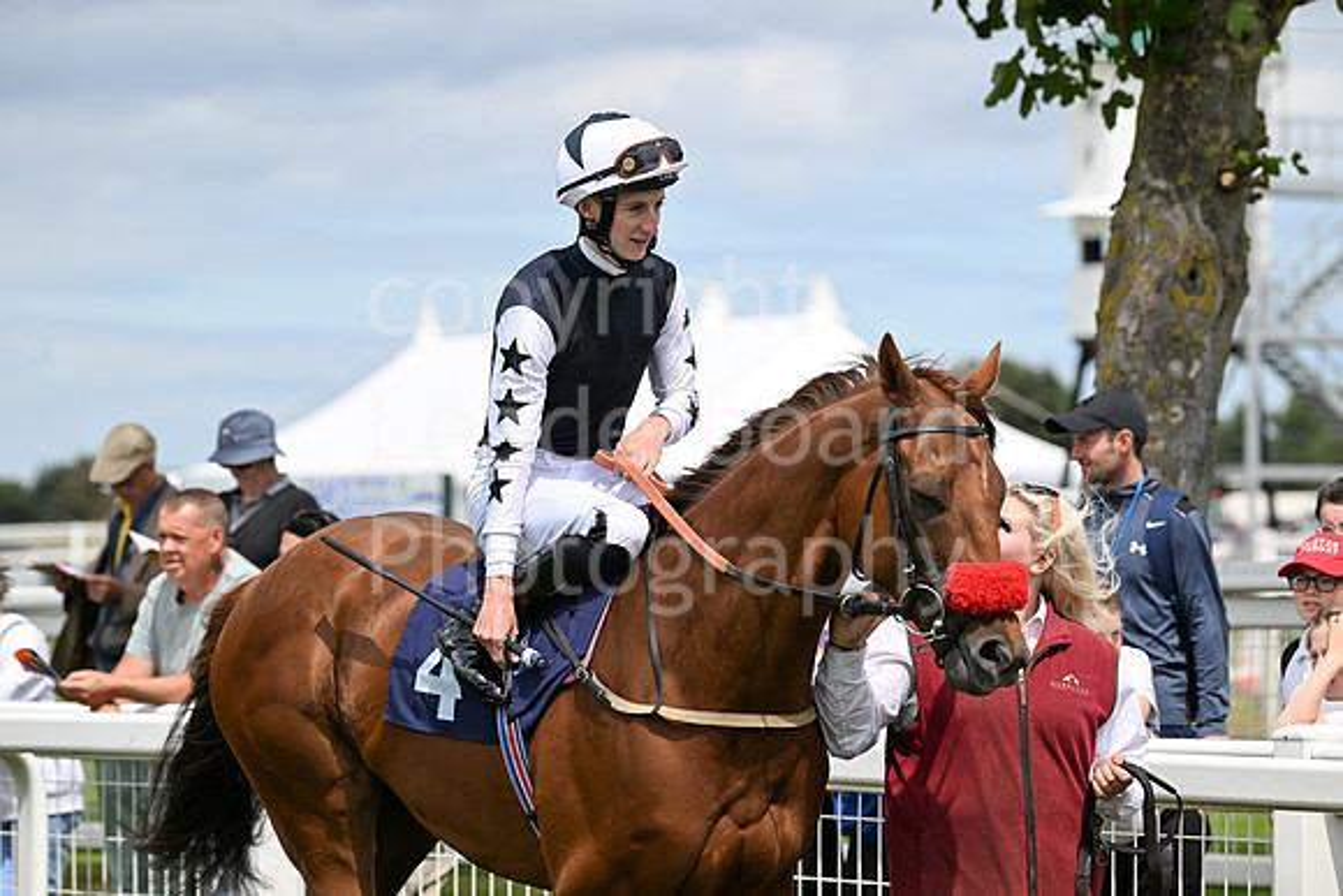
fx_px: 6903
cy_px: 448
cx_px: 672
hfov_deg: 11.1
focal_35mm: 185
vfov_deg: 7.4
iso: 400
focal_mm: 185
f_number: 5.6
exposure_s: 1/2000
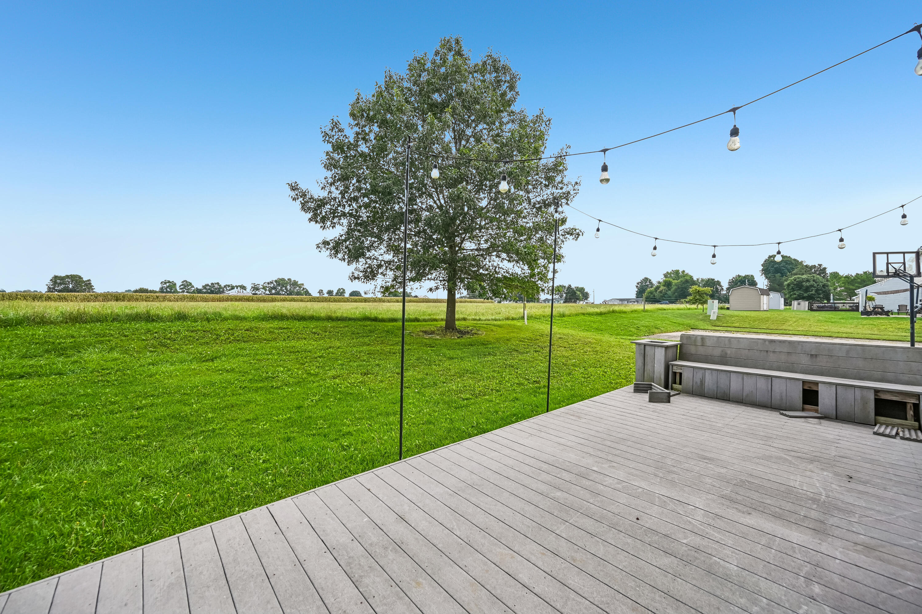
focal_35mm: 14
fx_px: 359
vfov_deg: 81.2
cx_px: 461
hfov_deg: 104.3
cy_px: 307
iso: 400
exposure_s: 1/1000
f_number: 4.8
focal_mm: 14
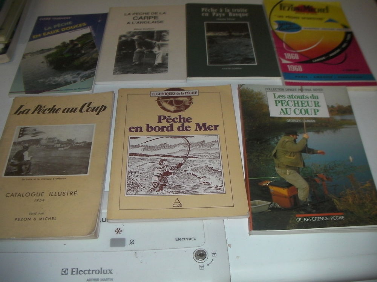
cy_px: 141
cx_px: 188
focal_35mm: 38
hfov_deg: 49.0
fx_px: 414
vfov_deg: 37.7
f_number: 3.5
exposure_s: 1/30
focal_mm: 6.3
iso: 200
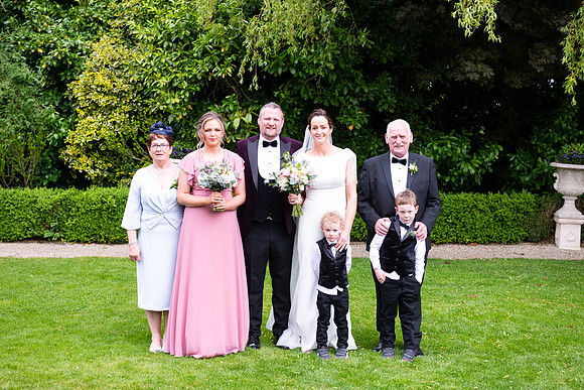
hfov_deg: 34.5
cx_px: 292
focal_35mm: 58
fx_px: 941
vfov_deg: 23.4
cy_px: 195
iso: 200
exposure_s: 1/200
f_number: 5
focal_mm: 58
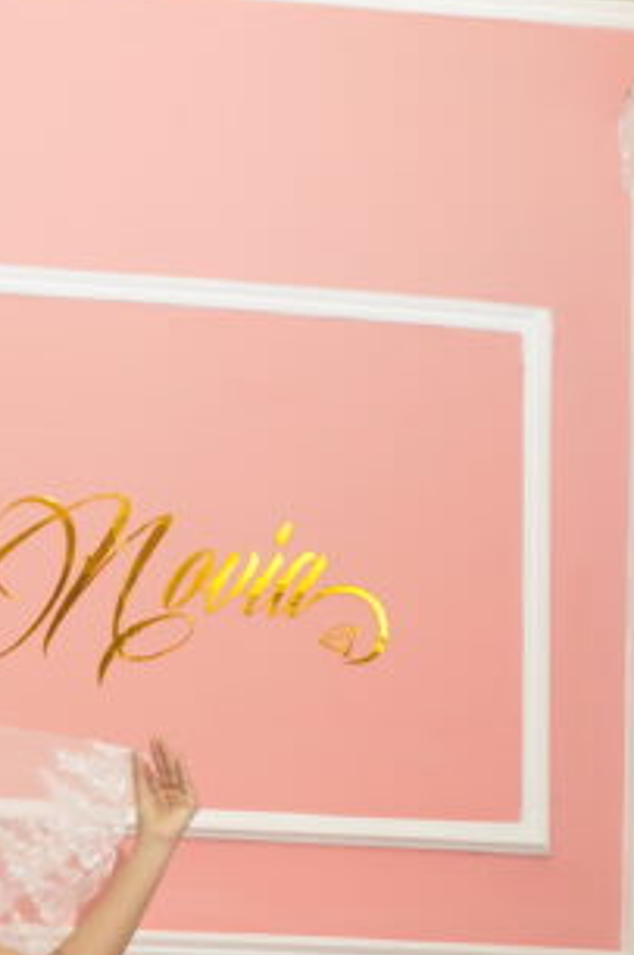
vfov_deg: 16.7
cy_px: 1262
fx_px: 3048
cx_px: -144
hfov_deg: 11.6
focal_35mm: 115
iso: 400
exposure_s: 1/125
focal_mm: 26
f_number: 5
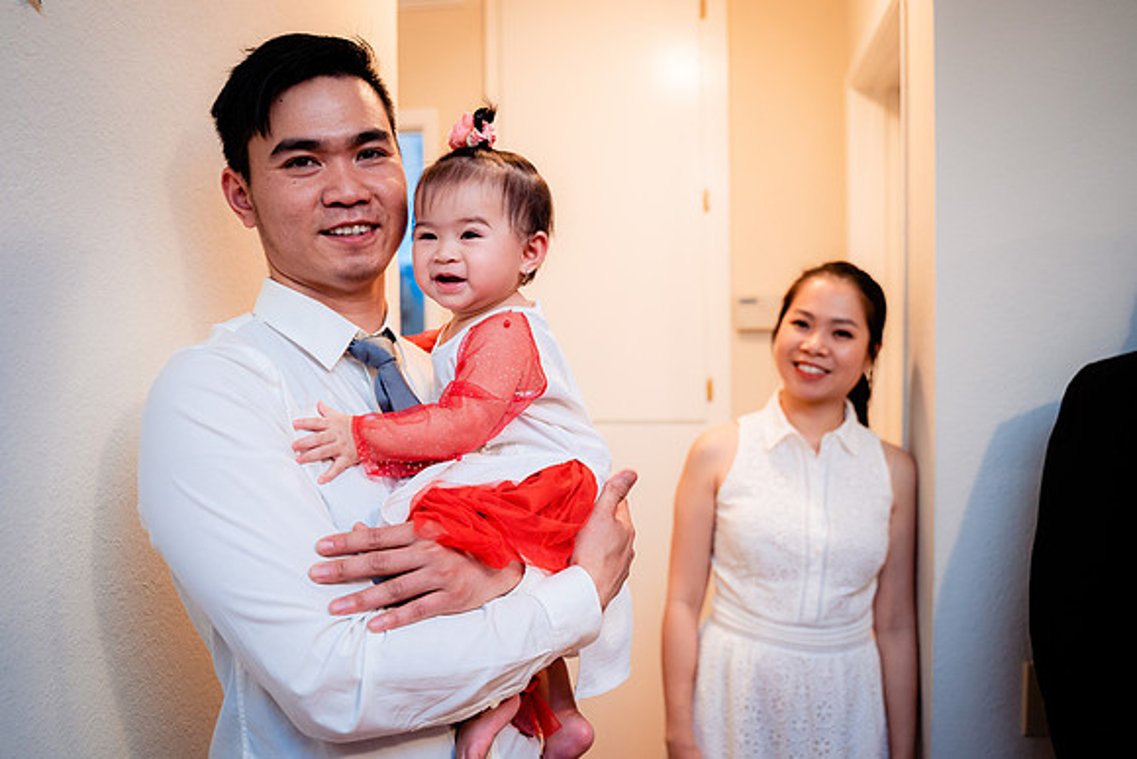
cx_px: 568
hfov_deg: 58.7
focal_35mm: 32
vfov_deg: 41.1
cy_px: 380
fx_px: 1011
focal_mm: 32
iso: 1250
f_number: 2.8
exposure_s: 1/160
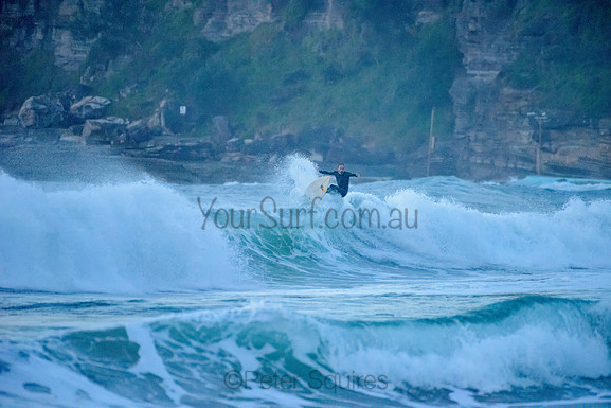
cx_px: 306
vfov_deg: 2.7
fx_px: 8539
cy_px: 204
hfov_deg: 4.1
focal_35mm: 503
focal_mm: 500
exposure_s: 1/1250
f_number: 5.6
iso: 10000
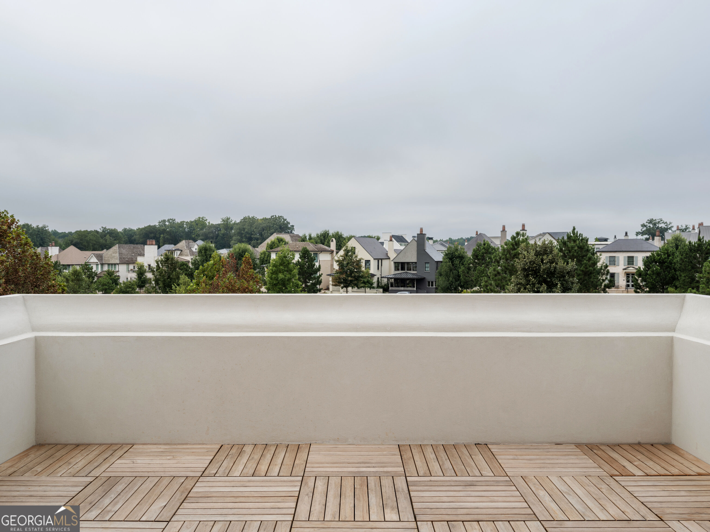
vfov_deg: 48.2
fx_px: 595
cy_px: 266
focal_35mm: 29
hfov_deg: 61.7
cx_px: 355
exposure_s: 1/80
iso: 100
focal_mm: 36.2
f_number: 8
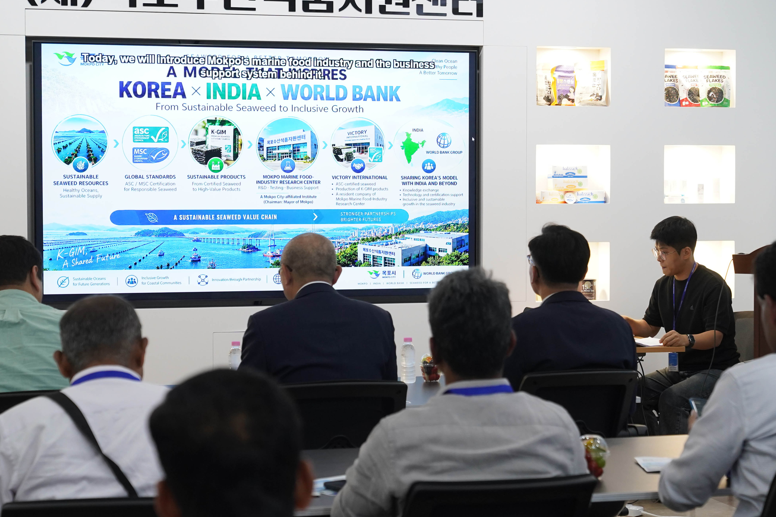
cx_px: 468
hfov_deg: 24.7
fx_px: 1767
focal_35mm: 82
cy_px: 270
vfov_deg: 16.7
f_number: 4
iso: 1600
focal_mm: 58
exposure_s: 1/160
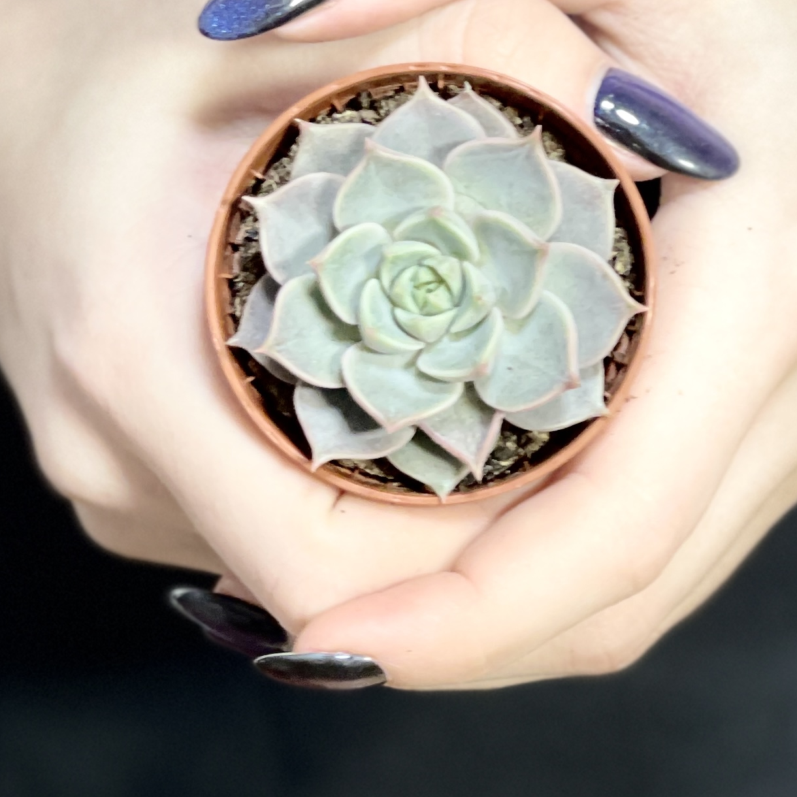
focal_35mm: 187
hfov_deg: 9.4
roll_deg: +1.8
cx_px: 346
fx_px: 4871
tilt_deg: -28.0
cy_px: 312
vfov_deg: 9.4
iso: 125
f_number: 2.2
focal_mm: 7.5
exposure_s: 1/33
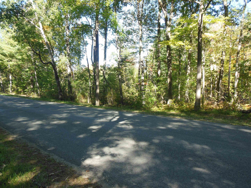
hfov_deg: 61.7
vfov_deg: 48.2
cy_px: 94
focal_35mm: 29
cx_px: 126
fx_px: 210
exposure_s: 1/160
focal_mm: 5.2
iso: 125
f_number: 3.3
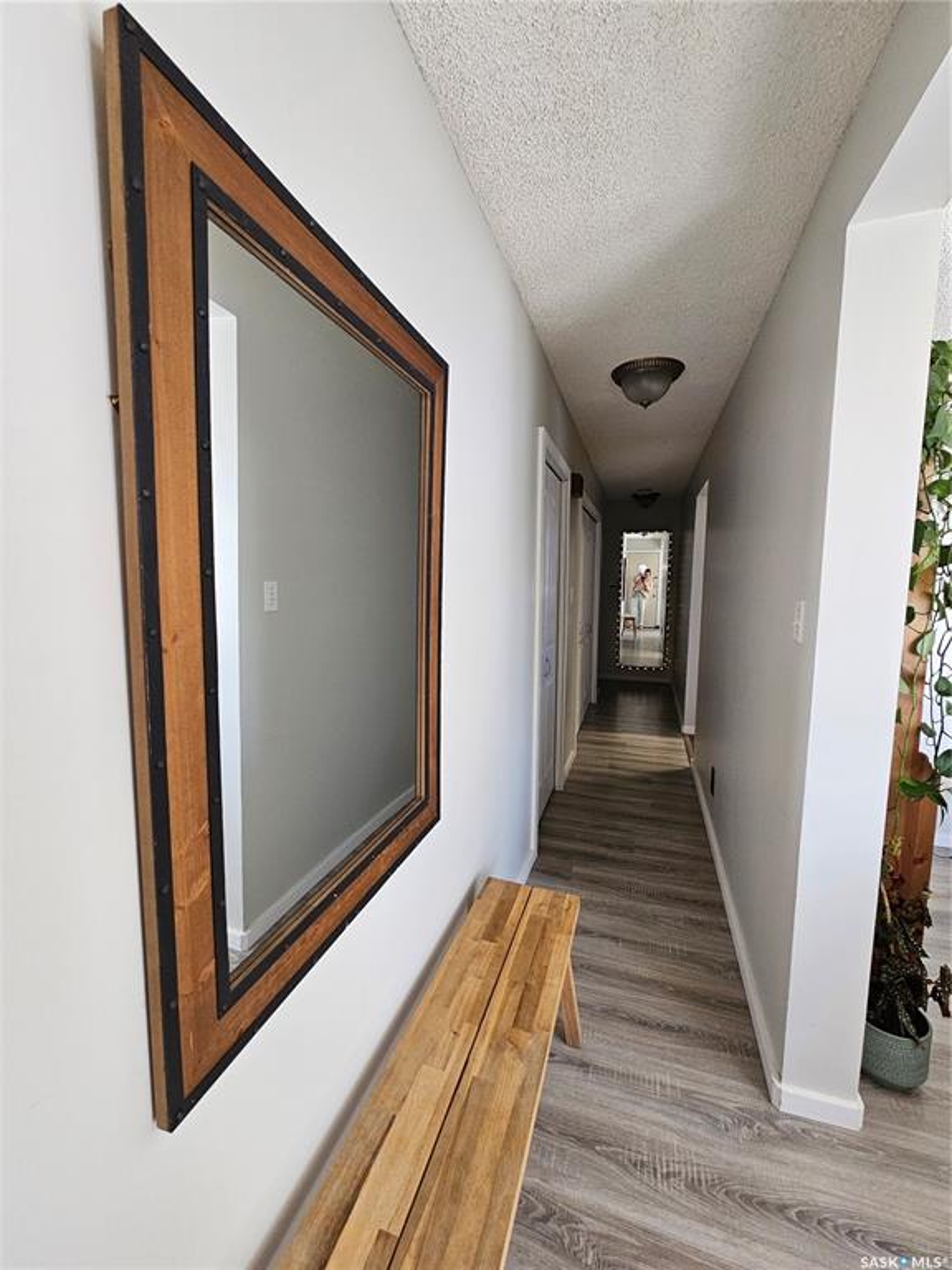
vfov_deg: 106.2
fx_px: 477
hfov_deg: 89.9
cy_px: 635
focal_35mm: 13
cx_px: 476
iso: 250
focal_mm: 2.2
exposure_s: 1/100
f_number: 2.2
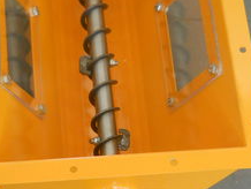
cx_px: 109
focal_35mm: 94
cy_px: 203
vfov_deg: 15.4
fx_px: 682
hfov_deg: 20.8
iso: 400
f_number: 3.1
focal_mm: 6.72
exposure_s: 1/30
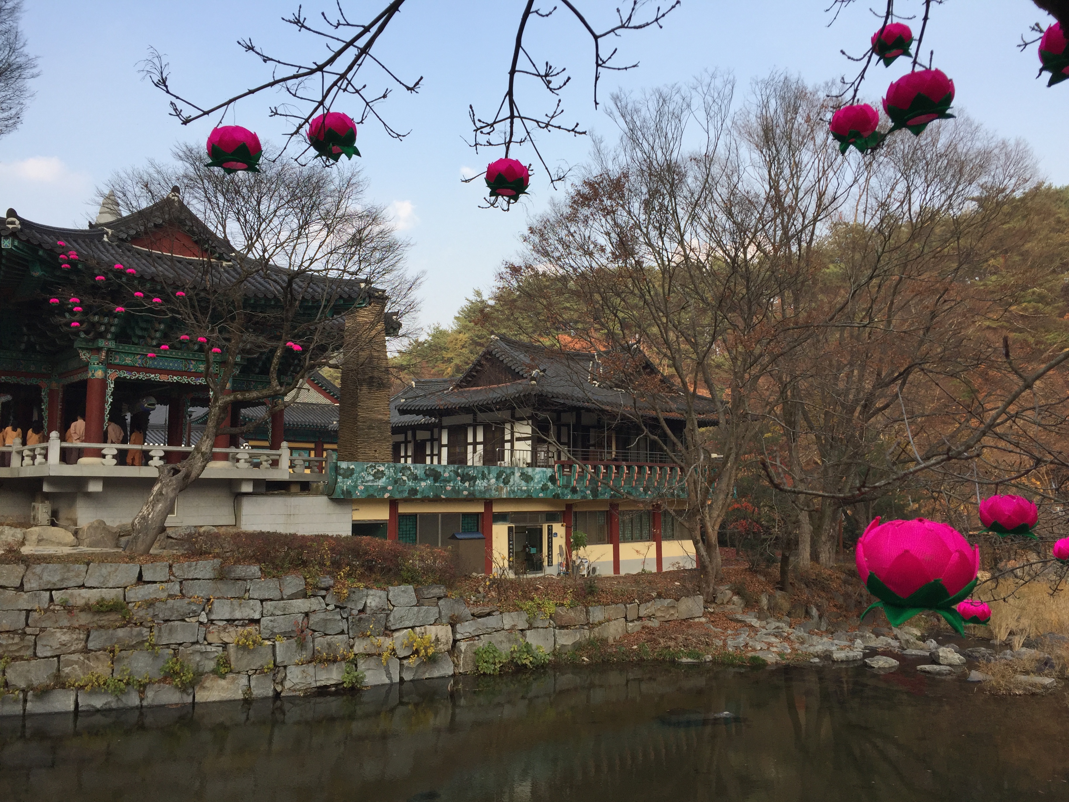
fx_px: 896
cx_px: 534
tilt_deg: +5.6
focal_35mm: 29
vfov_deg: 48.2
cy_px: 401
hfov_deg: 61.7
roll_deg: -1.7
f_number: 2.2
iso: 32
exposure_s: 1/608
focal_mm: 4.15
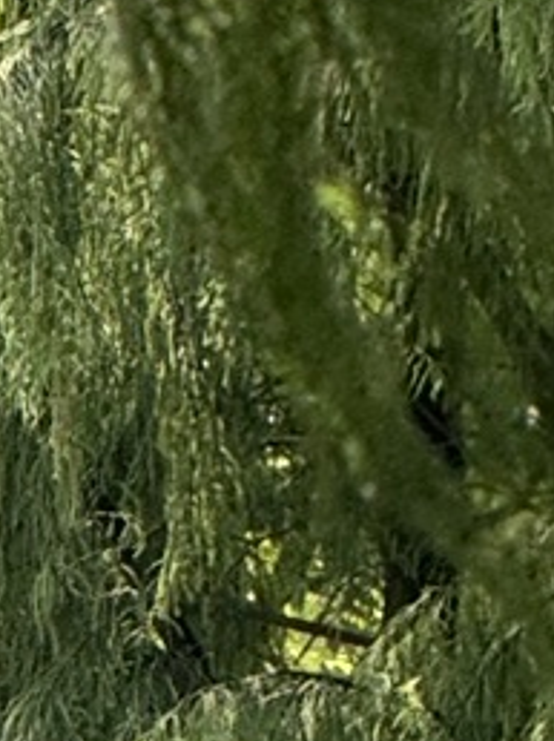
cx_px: 75
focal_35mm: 932
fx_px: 19921
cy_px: 1680
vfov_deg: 2.1
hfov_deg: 1.6
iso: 50
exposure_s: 1/169
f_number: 2.8
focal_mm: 15.66
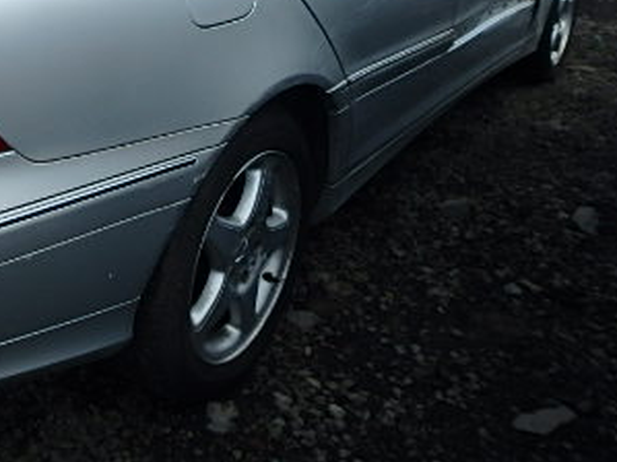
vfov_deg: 31.0
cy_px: 68
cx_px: 21
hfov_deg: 38.1
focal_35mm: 45
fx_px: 802
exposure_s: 1/640
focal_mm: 3.7
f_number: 3.5
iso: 125
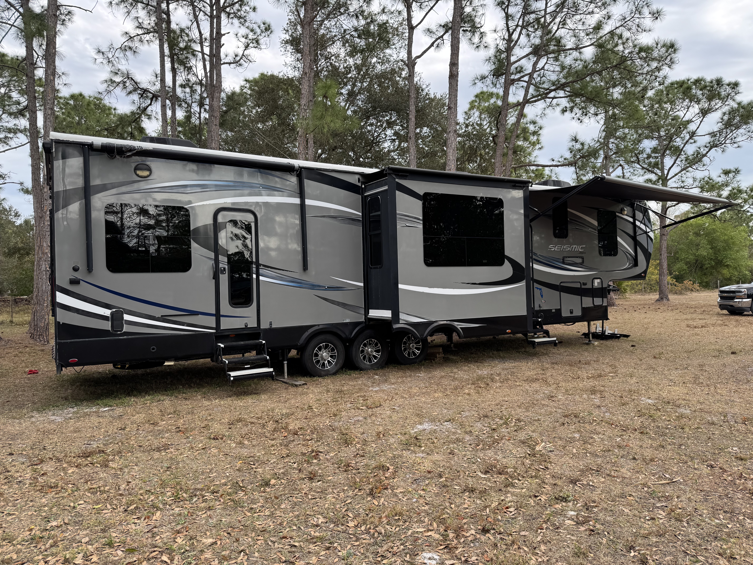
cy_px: 282
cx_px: 376
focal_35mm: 24
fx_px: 522
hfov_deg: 71.6
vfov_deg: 56.8
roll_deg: +1.4
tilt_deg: +0.6
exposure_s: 1/792
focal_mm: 6.76
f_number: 1.78
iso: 80
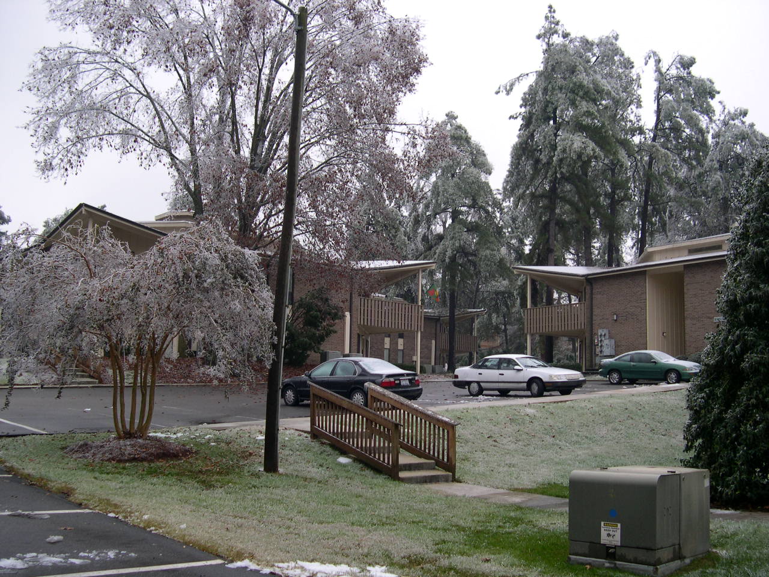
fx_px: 844
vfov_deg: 37.7
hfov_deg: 49.0
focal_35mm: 38
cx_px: 384
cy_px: 288
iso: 100
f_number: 2.8
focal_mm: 8
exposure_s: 1/51.6
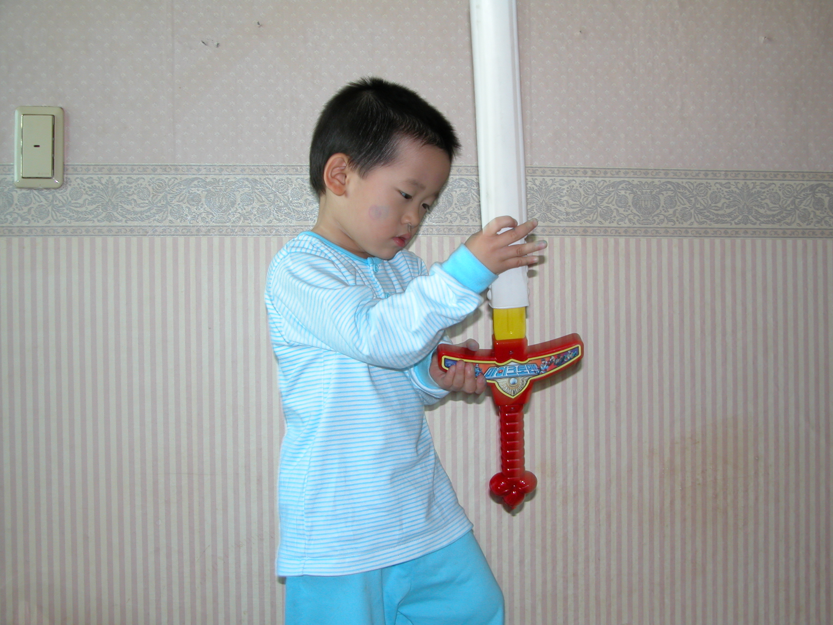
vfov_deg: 32.2
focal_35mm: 45
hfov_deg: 42.1
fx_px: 1083
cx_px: 416
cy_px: 312
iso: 100
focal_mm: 11.6
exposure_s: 1/30
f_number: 3
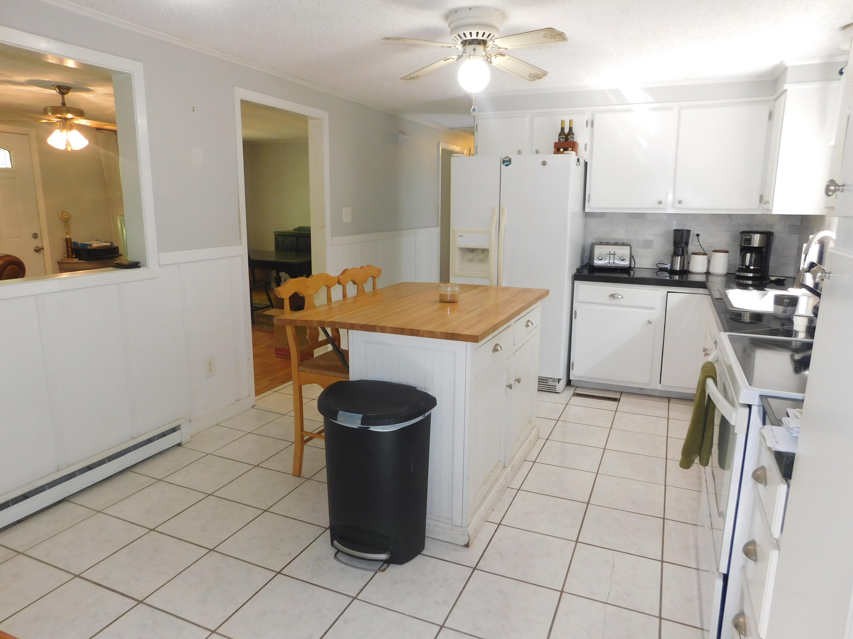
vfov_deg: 58.9
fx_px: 567
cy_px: 320
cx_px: 426
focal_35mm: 23
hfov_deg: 73.9
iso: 180
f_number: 3
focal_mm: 4
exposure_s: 1/30
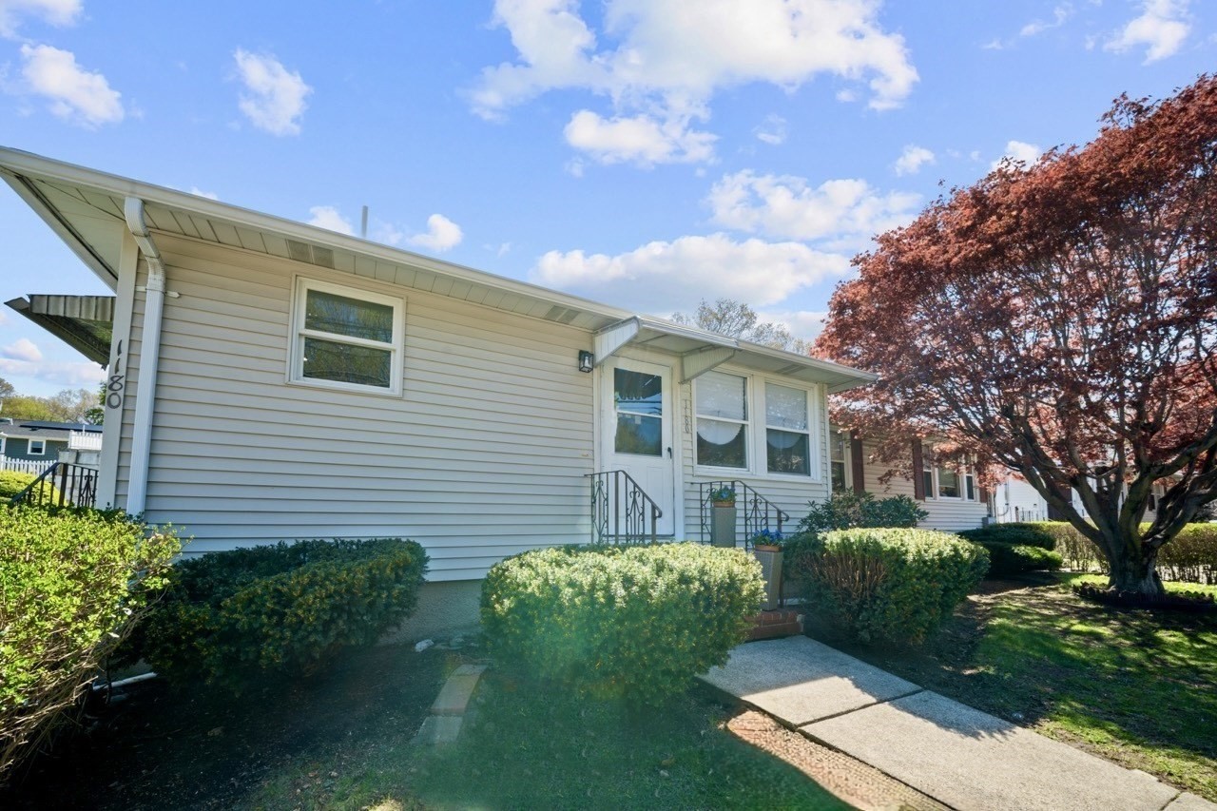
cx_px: 608
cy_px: 406
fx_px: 406
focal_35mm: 12
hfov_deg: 112.6
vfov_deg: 90.0
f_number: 9
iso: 160
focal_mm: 12
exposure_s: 1/40
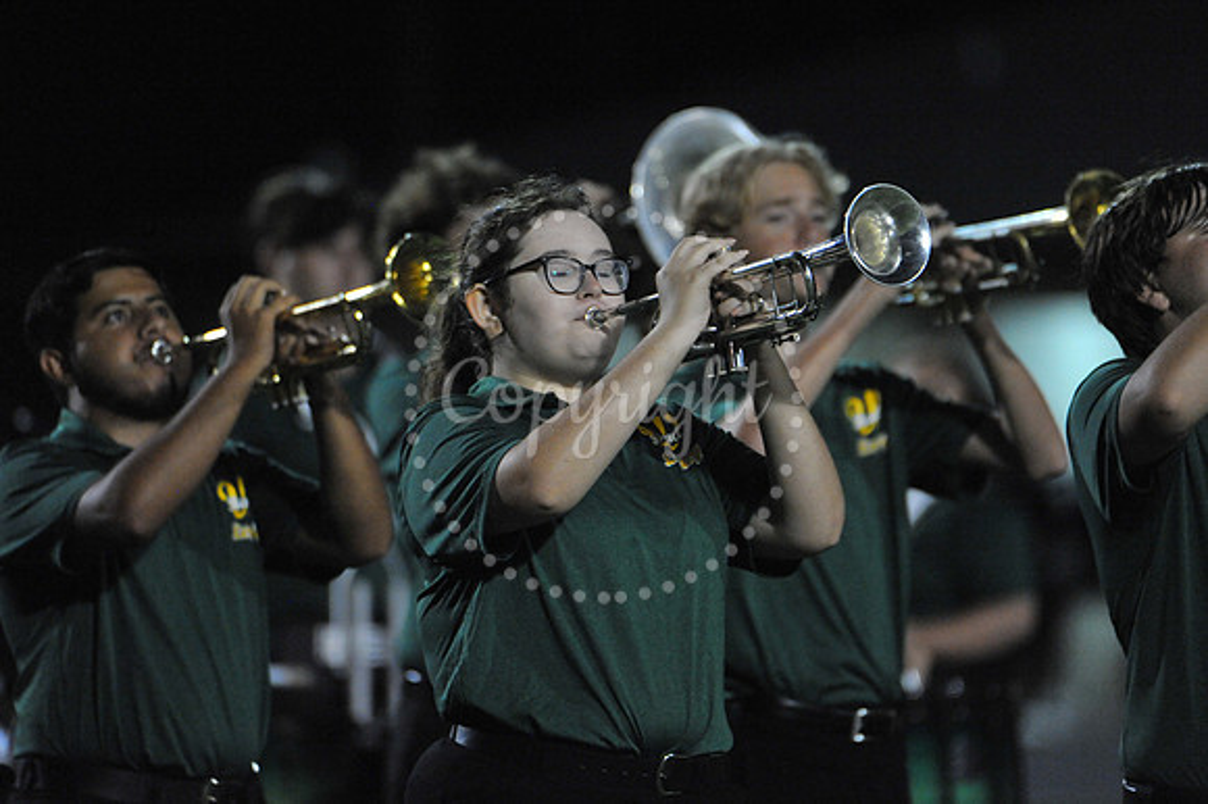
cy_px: 402
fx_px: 20121
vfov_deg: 2.3
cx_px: 604
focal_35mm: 600
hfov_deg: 3.4
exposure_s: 1/200
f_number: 6.3
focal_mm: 600
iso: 6400
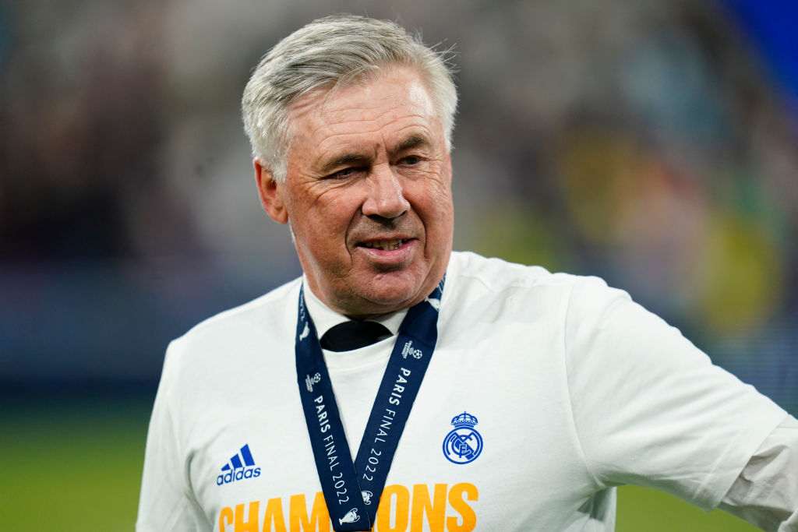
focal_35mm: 400
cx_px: 399
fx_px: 8867
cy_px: 266
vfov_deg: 3.4
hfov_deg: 5.2
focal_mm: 400
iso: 2000
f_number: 2.8
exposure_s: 1/1600
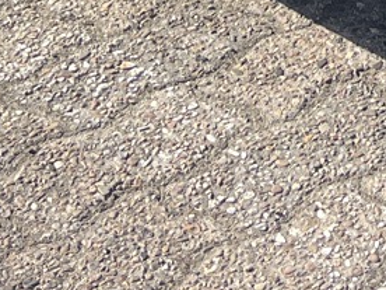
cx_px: 729
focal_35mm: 181
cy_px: -639
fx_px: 2018
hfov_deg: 10.2
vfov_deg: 7.1
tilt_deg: -6.5
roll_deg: +2.8
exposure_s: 1/1009
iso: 50
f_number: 1.6
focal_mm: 5.1
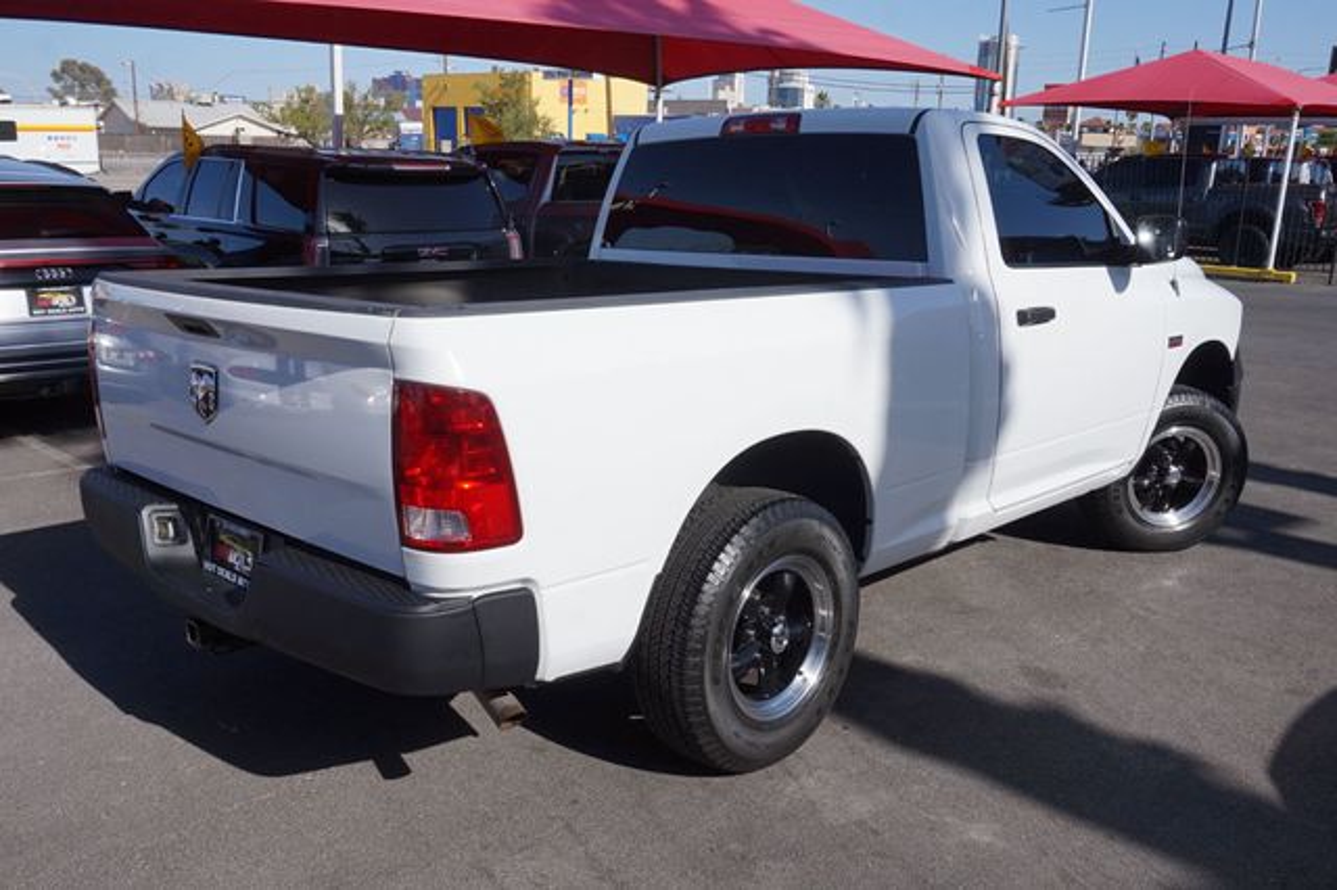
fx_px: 1169
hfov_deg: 59.5
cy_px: 445
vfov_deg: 41.7
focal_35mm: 32
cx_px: 668
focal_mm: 21
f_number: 11
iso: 100
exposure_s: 1/200
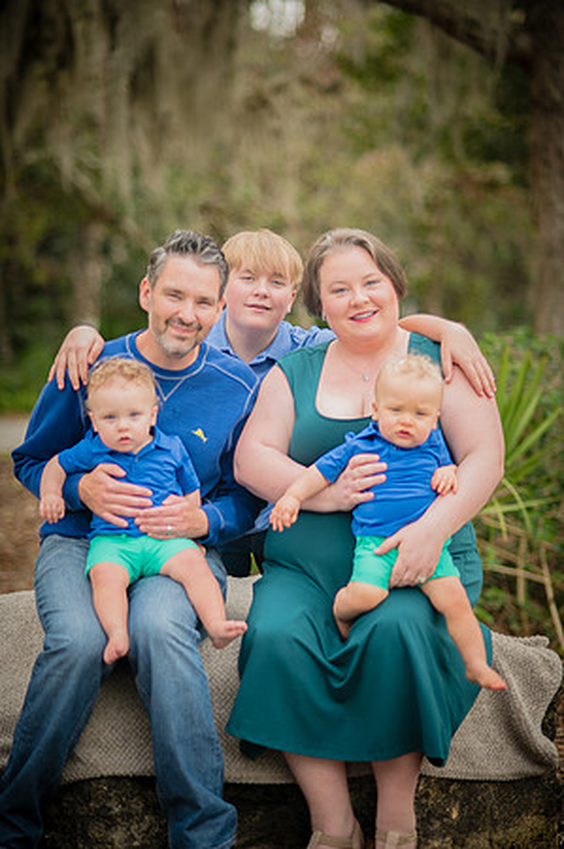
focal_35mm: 85
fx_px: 2002
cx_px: 282
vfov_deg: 23.9
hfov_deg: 16.0
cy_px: 424
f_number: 2
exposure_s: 1/250
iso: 160
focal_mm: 85
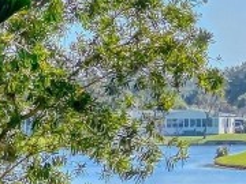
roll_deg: +0.3
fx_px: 2104
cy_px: 76
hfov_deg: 6.5
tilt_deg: +1.2
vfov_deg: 5.0
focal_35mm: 296
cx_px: 530
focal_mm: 6
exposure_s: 1/3425
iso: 32
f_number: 2
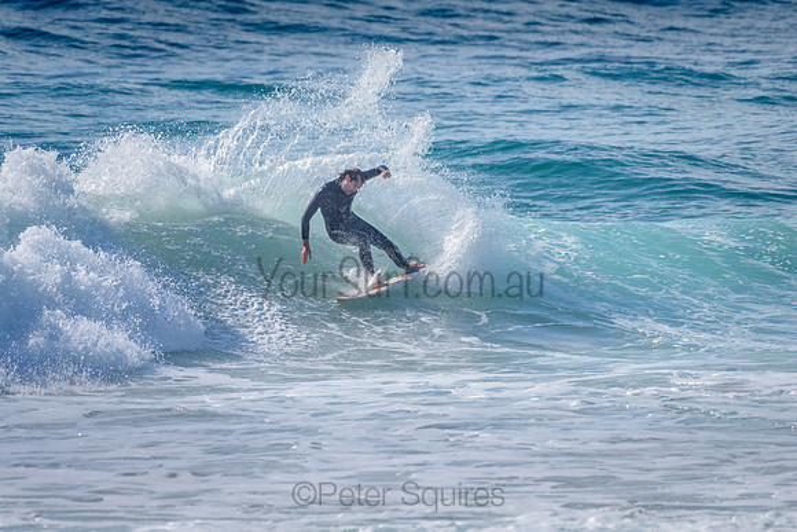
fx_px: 13577
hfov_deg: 3.4
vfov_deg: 2.2
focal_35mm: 613
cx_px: 308
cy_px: 233
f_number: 5.6
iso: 140
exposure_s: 1/2000
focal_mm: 500
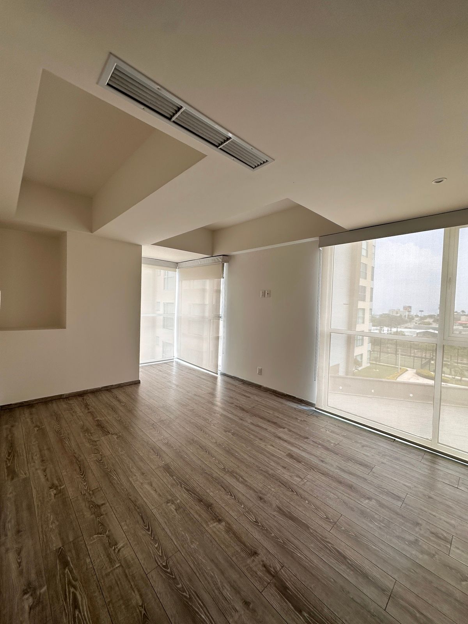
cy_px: 312
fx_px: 252
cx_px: 234
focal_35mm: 14
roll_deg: -2.1
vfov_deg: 102.1
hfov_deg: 85.7
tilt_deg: -1.3
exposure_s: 1/179
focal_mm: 2.22
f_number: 2.2
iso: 40
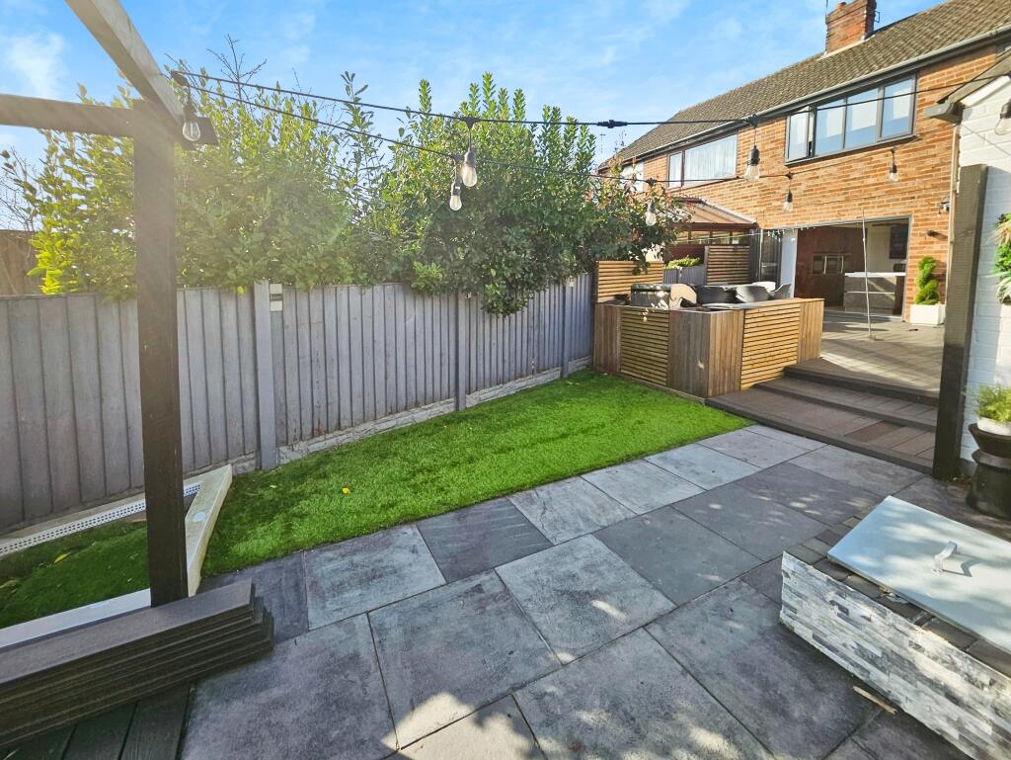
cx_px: 506
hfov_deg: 106.2
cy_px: 380
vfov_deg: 90.0
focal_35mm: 13
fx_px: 380
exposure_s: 1/662
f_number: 2.2
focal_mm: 1.7
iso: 32
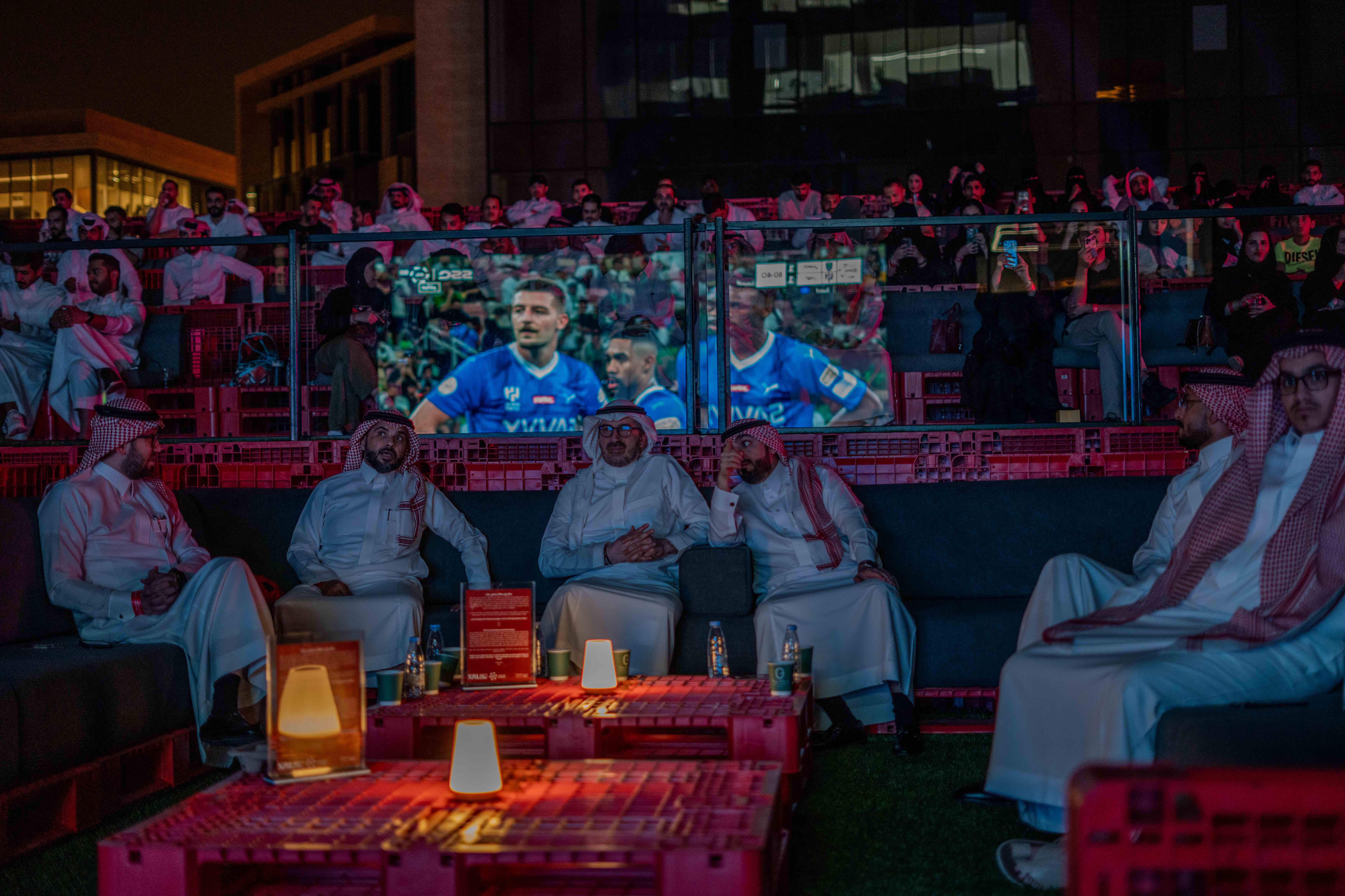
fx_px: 1868
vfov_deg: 27.0
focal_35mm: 50
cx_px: 672
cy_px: 448
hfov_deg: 39.6
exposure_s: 1/90
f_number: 1.8
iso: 2000
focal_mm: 50
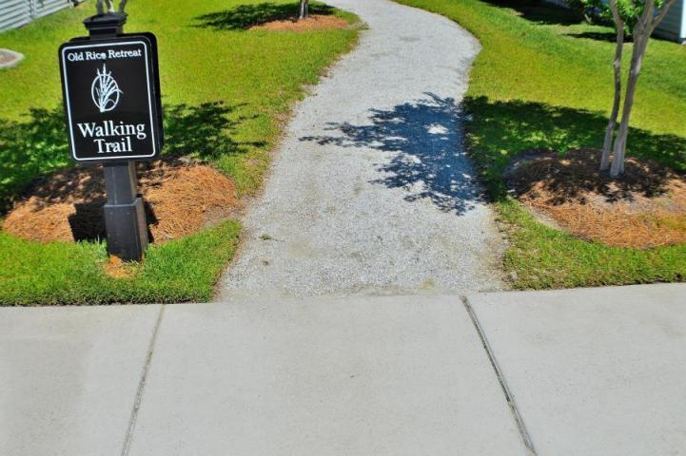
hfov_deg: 36.9
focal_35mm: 54
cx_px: 343
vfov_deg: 25.0
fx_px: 1028
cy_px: 228
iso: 220
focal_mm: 36
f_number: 11
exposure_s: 1/500
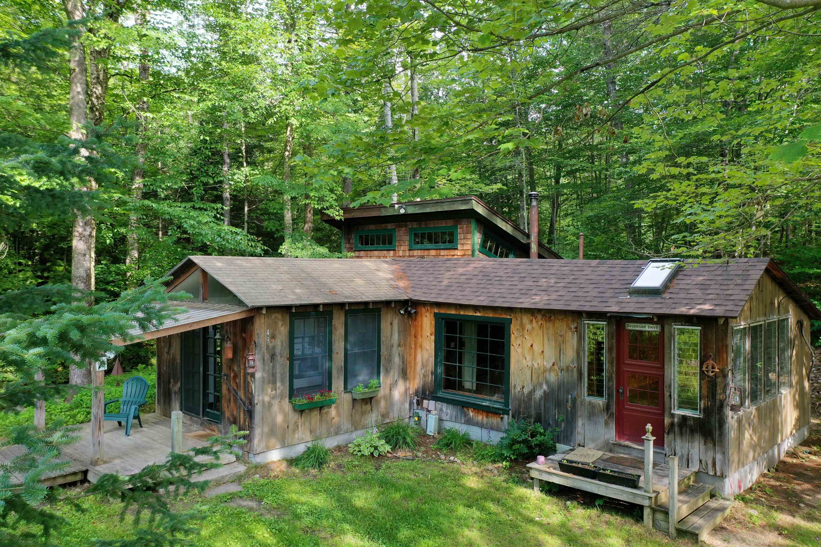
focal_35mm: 28
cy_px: 274
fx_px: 639
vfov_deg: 46.4
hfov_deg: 65.5
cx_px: 410
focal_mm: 10.26
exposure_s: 1/80
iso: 100
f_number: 4
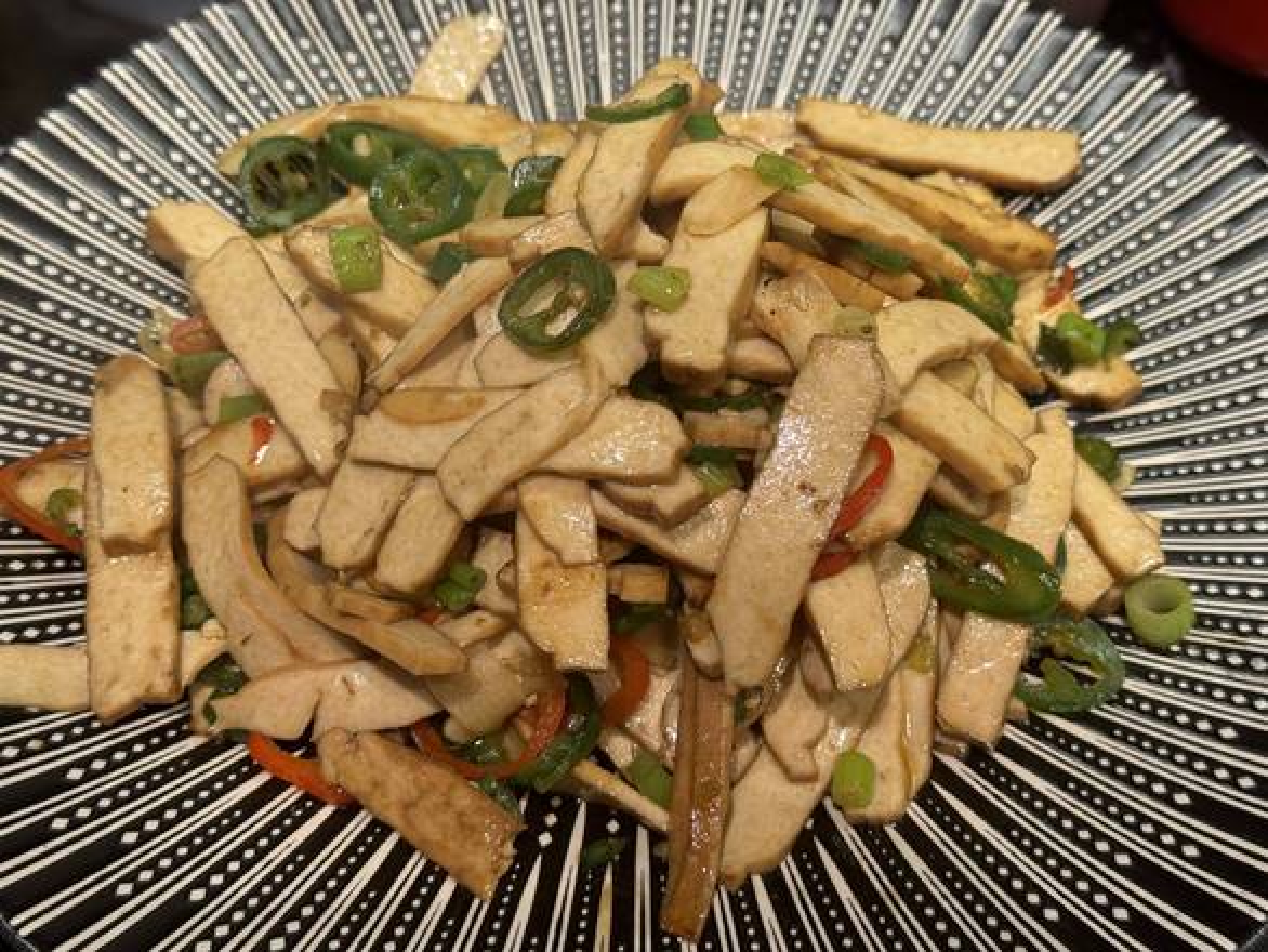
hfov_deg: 39.6
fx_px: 1759
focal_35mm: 48
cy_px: 476
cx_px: 634
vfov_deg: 30.3
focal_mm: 6.76
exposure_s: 1/50
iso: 64
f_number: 1.78
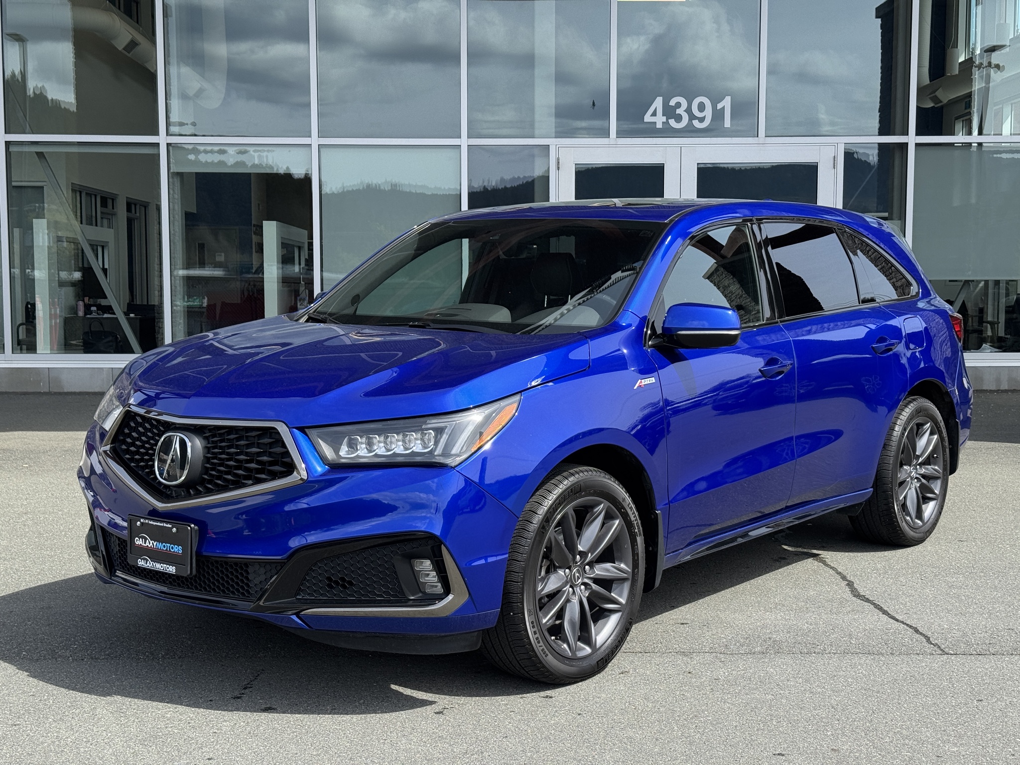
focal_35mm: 48
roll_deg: +0.2
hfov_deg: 39.7
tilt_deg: -3.4
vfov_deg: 30.3
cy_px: 382
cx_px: 510
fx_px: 1414
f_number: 1.78
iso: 64
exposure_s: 1/2045
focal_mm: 6.76
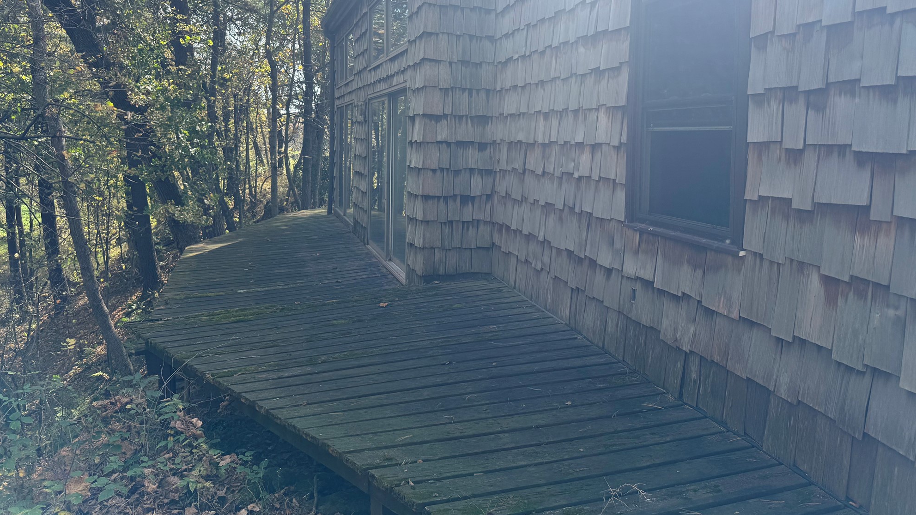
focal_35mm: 27
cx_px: 467
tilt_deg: -1.0
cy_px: 162
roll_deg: -1.0
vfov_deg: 42.2
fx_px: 656
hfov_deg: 69.8
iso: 80
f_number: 1.78
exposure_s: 1/2299
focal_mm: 6.76
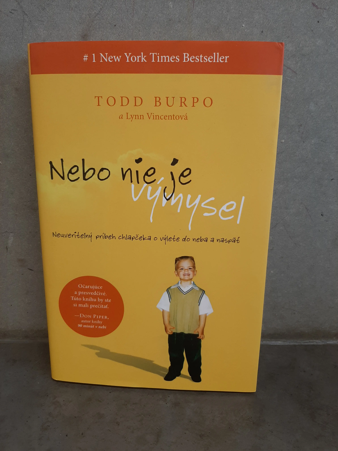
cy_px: 226
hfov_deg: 53.1
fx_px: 338
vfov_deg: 67.3
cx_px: 169
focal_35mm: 26
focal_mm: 3.93
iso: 64
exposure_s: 1/60
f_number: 1.7
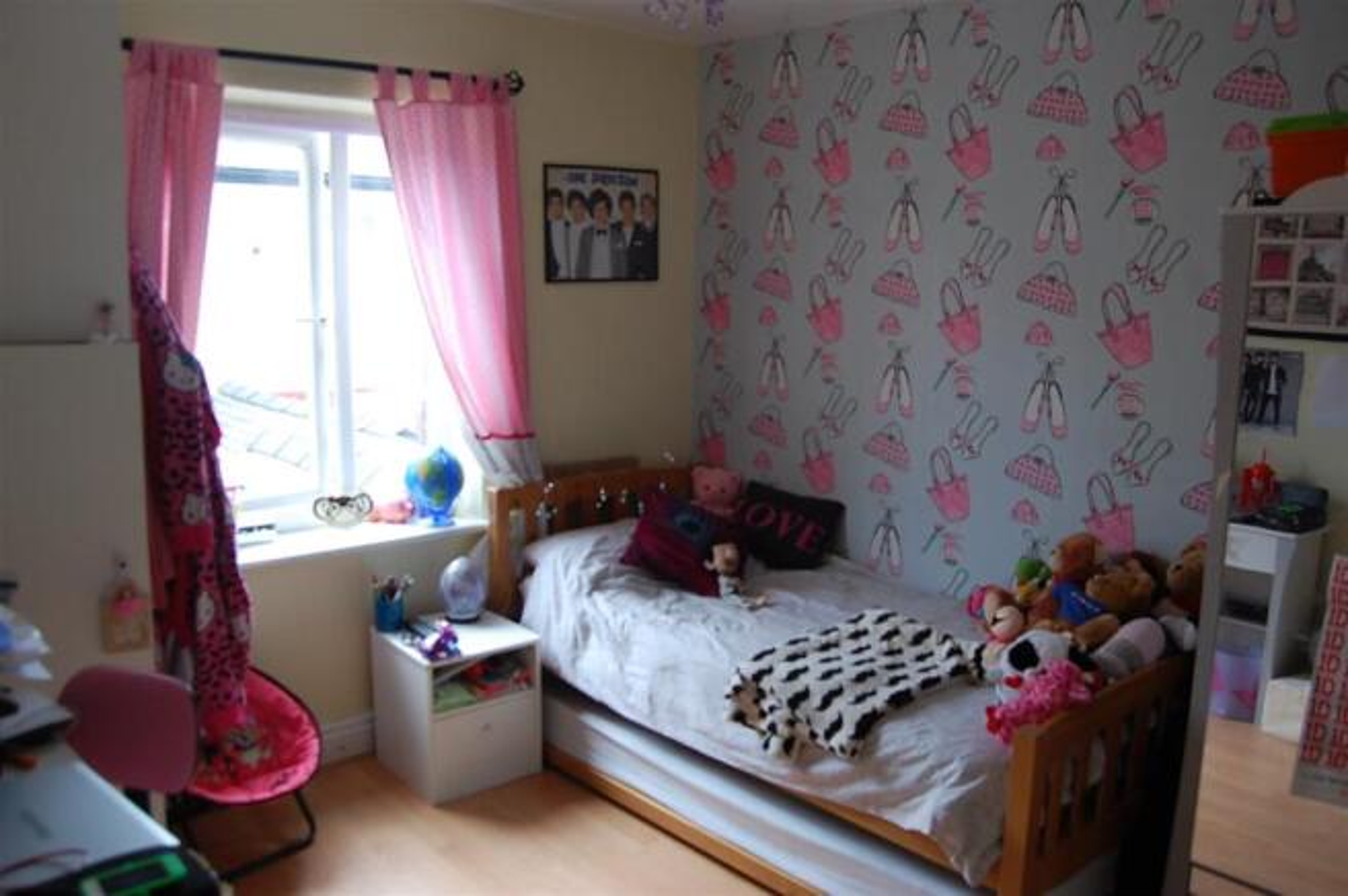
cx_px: 674
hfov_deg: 67.4
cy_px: 448
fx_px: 1010
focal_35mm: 27
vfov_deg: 47.8
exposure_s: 1/100
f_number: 5
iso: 400
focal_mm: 18
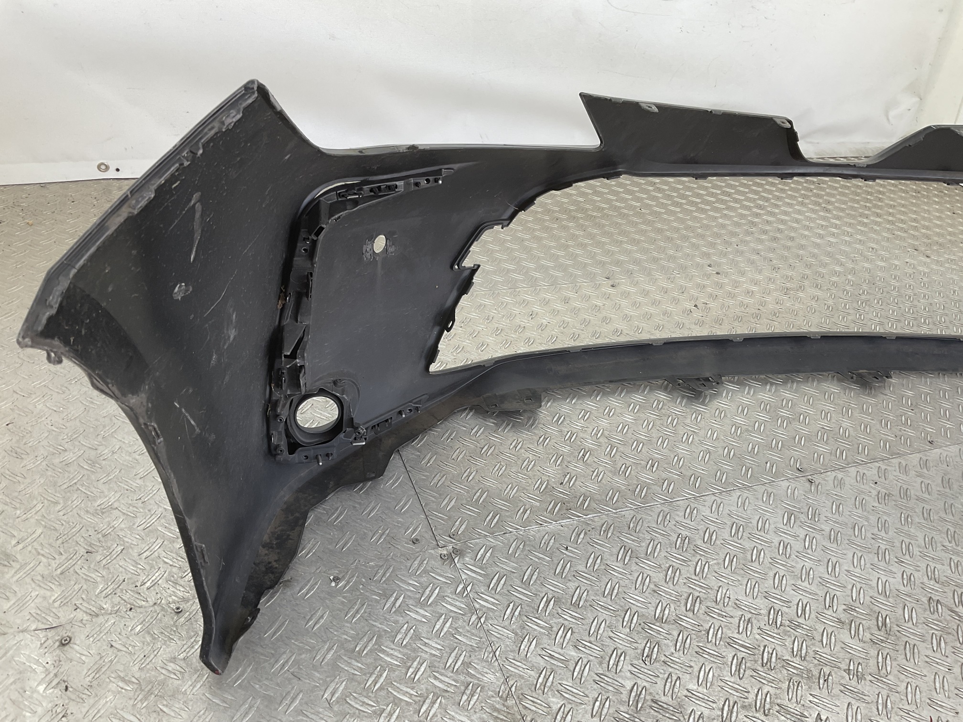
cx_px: 482
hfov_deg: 61.7
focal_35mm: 29
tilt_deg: -34.3
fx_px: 807
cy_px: 361
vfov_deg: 48.2
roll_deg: -9.6
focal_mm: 3
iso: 20
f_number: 1.8
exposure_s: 1/100
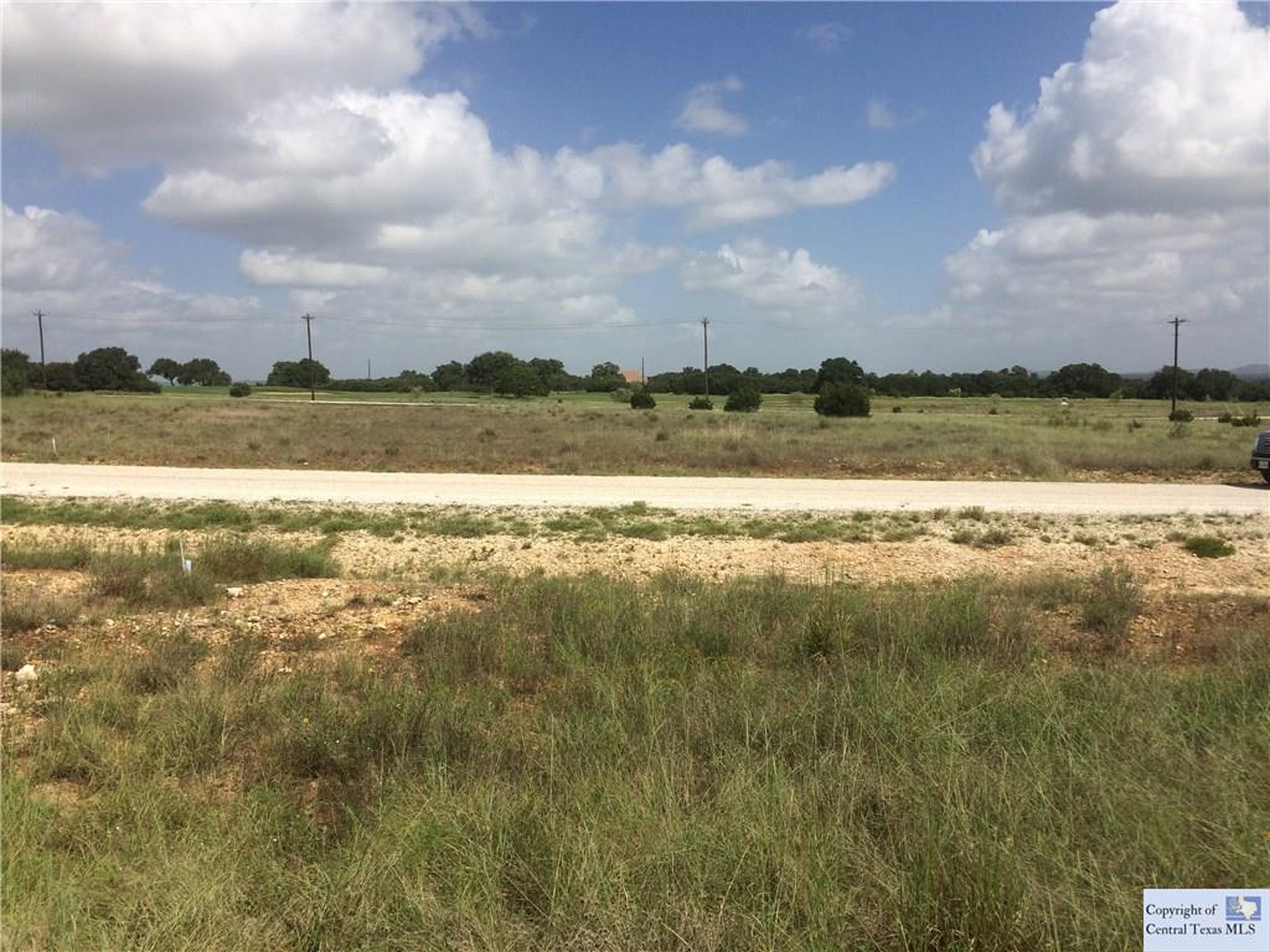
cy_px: 476
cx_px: 635
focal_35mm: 29
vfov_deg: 48.2
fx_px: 1064
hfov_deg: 61.7
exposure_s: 1/4115
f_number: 2.2
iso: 32
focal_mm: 4.15
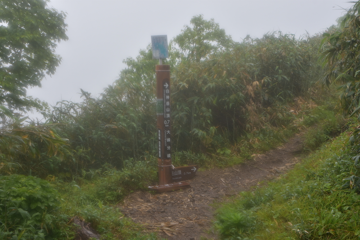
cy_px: 120
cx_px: 180
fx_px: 510
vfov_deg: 26.5
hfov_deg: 38.9
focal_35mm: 51
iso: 125
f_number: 8
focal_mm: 34
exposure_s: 1/250
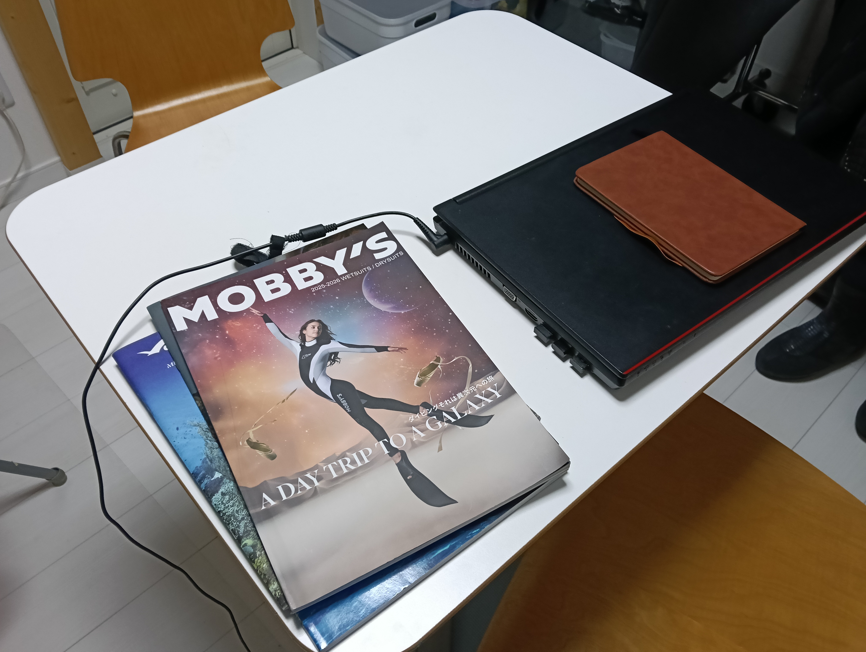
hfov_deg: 65.2
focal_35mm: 27
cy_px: 326
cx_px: 433
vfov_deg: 51.5
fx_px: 676
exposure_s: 1/33.3
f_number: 1.8
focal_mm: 3.98
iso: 320
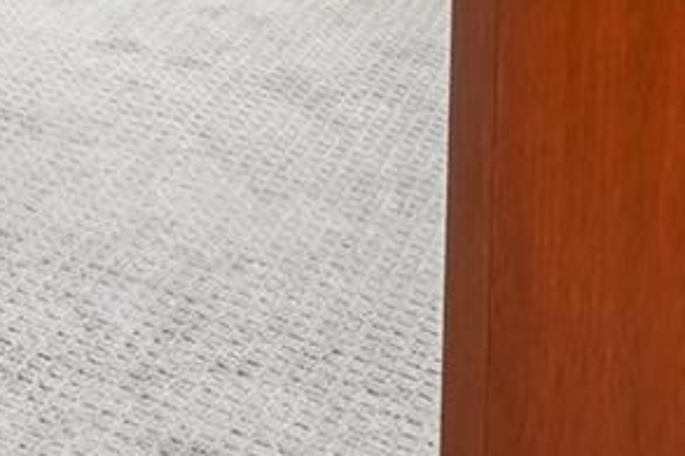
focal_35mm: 82
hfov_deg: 20.6
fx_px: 1559
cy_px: -650
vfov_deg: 12.7
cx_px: -388
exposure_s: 1/8
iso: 400
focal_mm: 10
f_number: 8
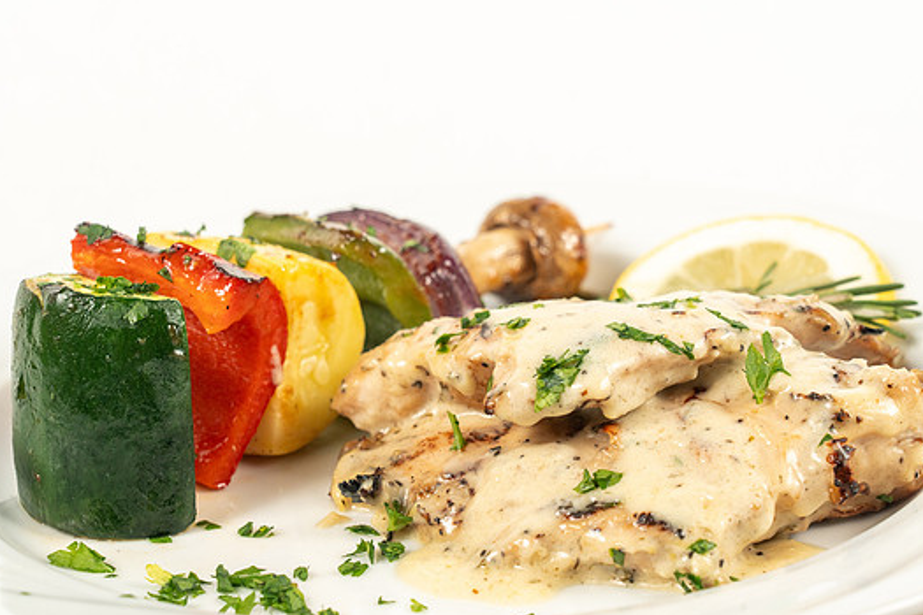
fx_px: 2974
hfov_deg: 17.6
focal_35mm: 116
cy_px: 331
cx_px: 457
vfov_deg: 11.8
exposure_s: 1/200
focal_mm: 105
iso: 800
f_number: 11
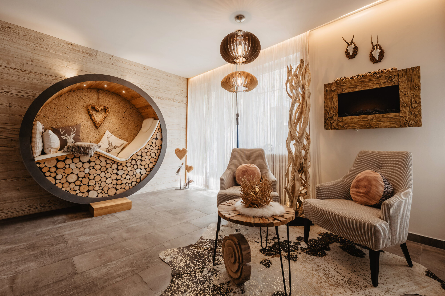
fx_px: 191
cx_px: 222
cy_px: 148
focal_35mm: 16
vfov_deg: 75.4
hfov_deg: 98.6
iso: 320
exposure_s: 1/40
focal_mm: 15.5
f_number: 6.3
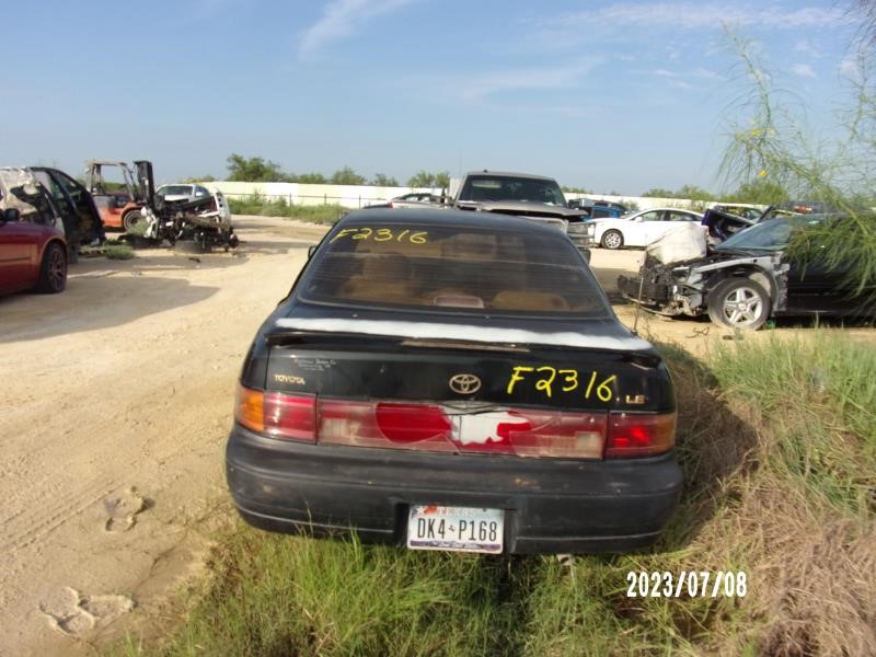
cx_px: 438
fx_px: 607
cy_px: 328
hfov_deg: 71.6
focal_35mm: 24
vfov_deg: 56.8
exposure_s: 1/100
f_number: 10.8
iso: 80
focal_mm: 4.3
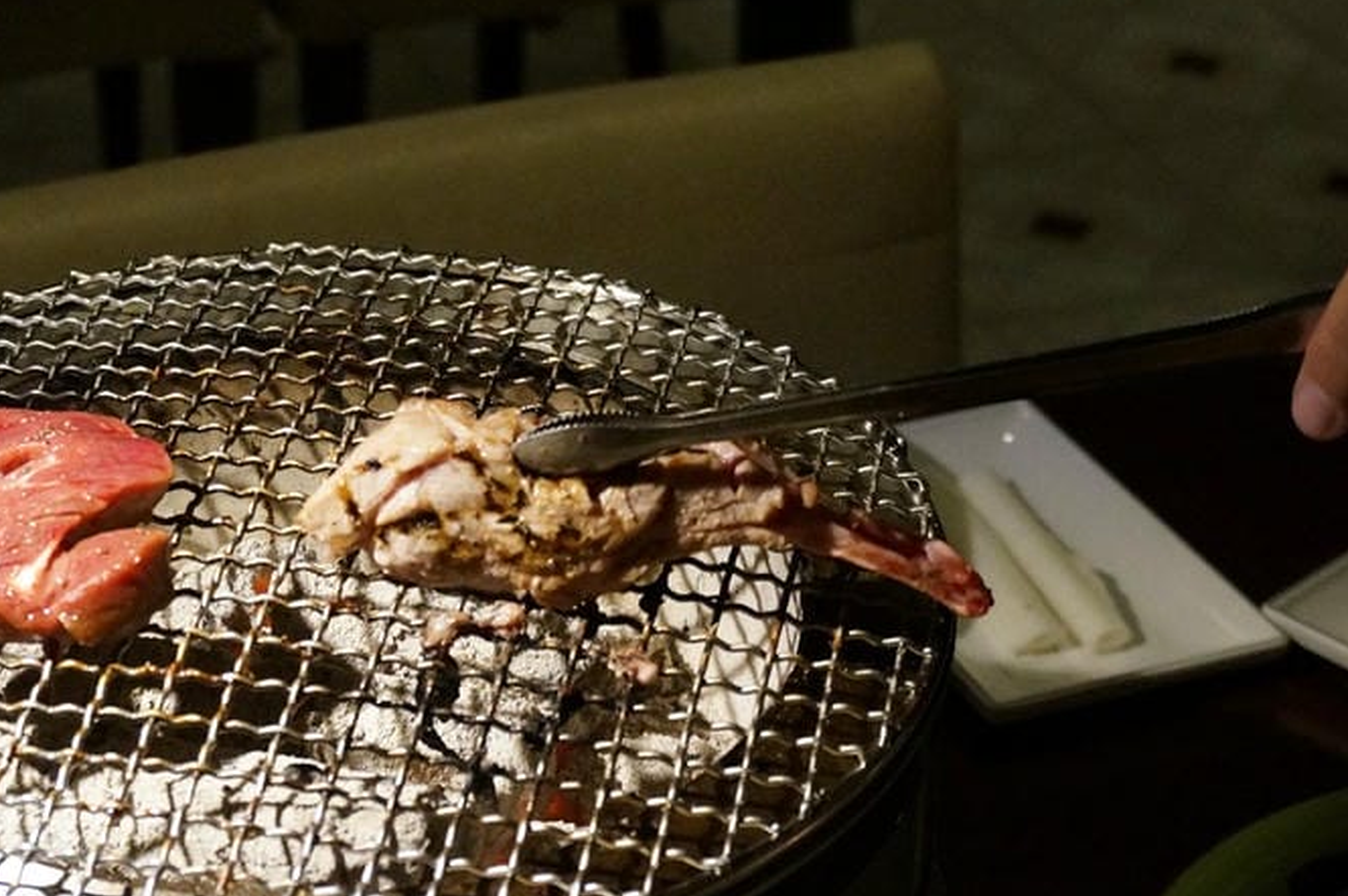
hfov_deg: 24.2
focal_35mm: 84
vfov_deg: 16.2
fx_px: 3139
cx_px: 493
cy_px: 393
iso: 3200
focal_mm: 31
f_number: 5
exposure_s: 1/160
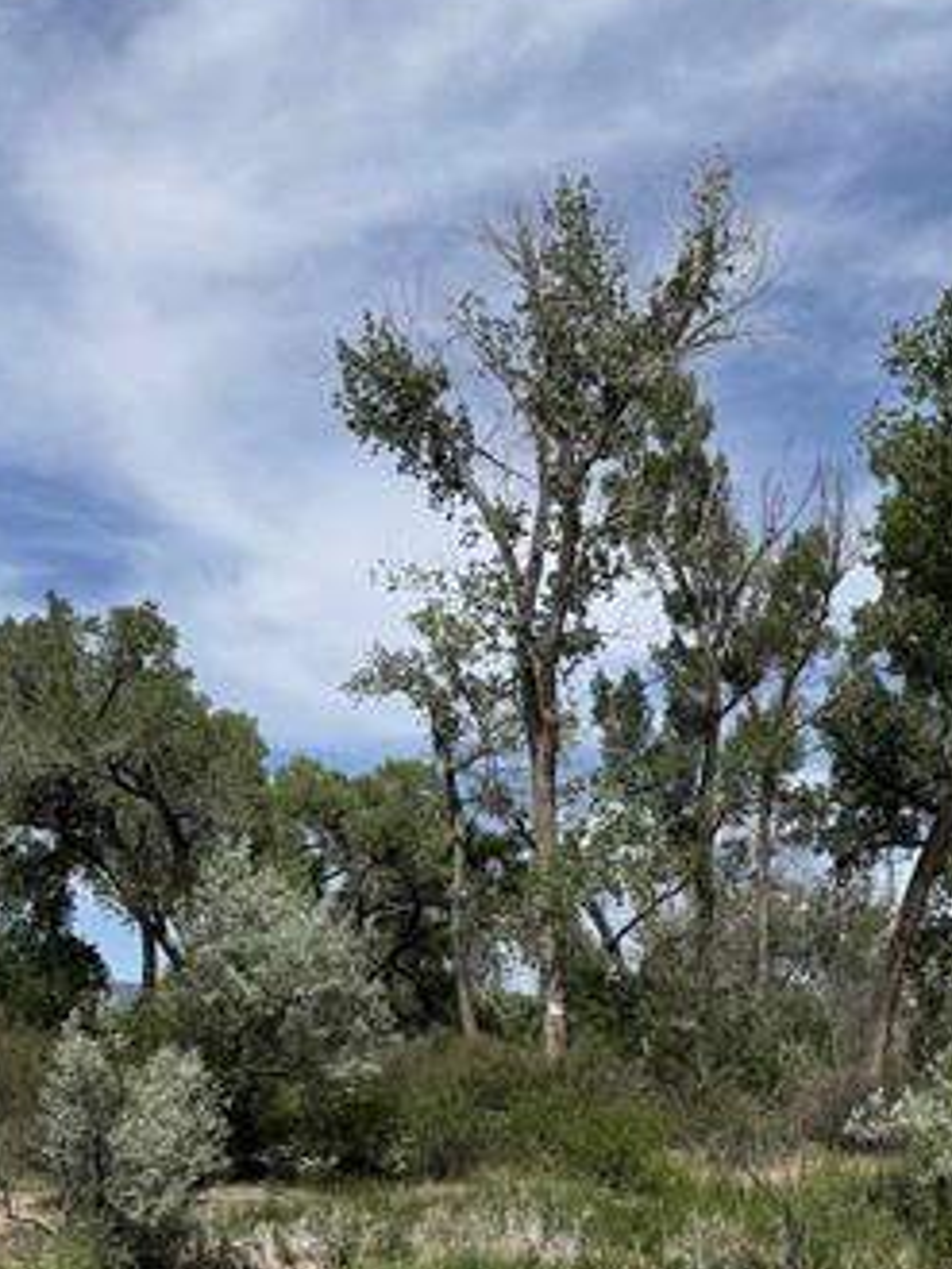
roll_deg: -0.8
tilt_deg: -0.8
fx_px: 2052
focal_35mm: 56
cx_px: 875
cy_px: 1300
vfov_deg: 31.5
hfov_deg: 25.2
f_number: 1.78
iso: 80
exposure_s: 1/6173
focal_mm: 6.76
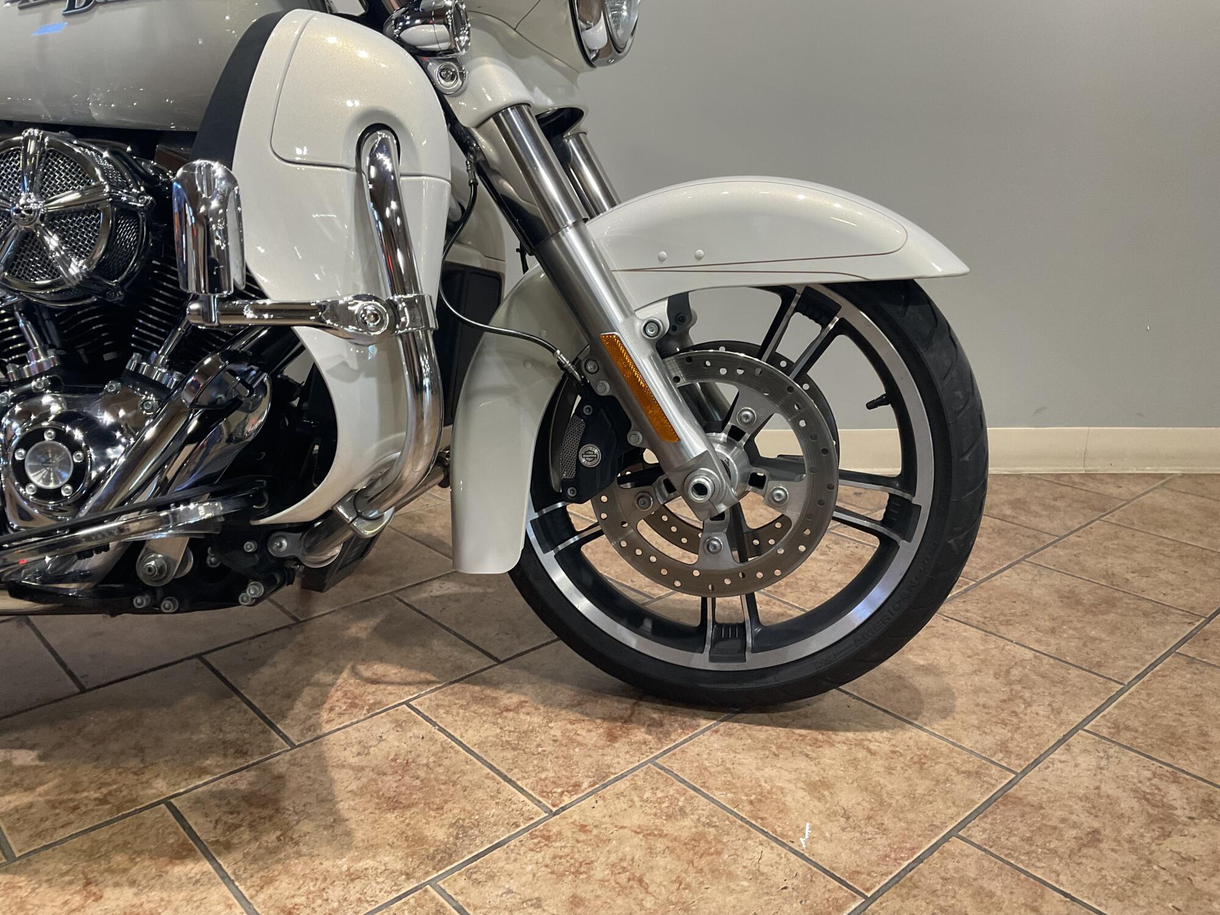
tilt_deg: -18.3
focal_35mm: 29
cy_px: 458
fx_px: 1022
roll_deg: -0.5
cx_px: 610
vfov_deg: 48.2
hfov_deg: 61.7
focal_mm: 3
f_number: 1.8
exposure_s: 1/60
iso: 80
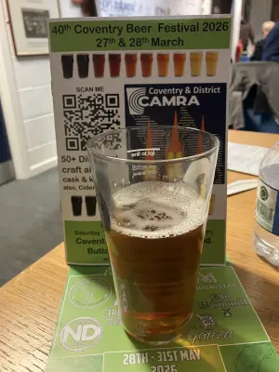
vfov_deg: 63.4
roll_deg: +2.2
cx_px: 140
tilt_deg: -23.2
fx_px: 301
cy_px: 186
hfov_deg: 49.7
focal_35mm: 28
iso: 400
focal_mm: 3.99
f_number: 1.8
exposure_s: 1/33
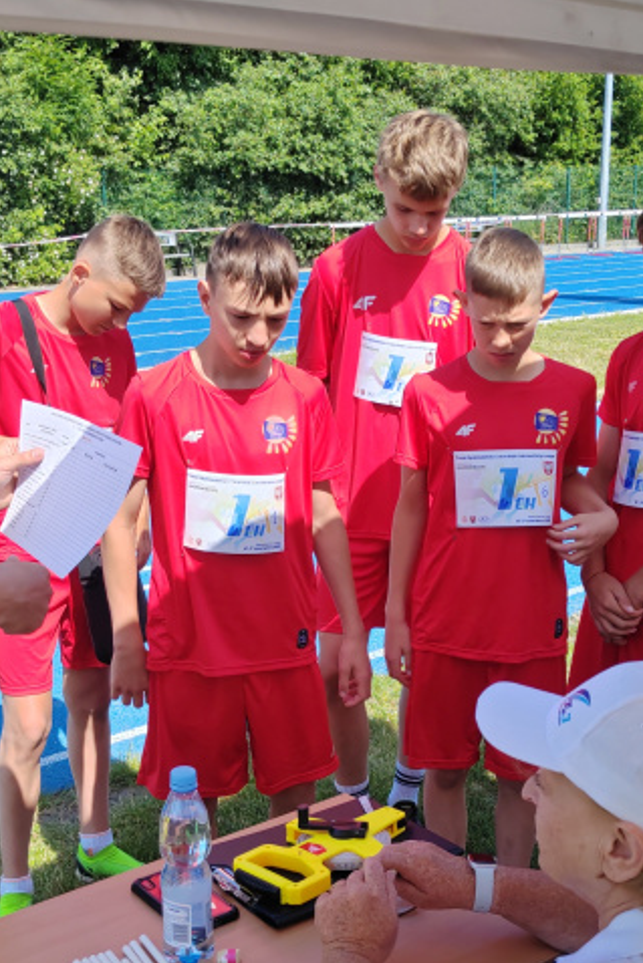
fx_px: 1258
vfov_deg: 41.8
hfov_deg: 28.7
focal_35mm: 47
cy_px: 554
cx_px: 353
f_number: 1.9
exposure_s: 1/1263
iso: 100
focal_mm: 5.52
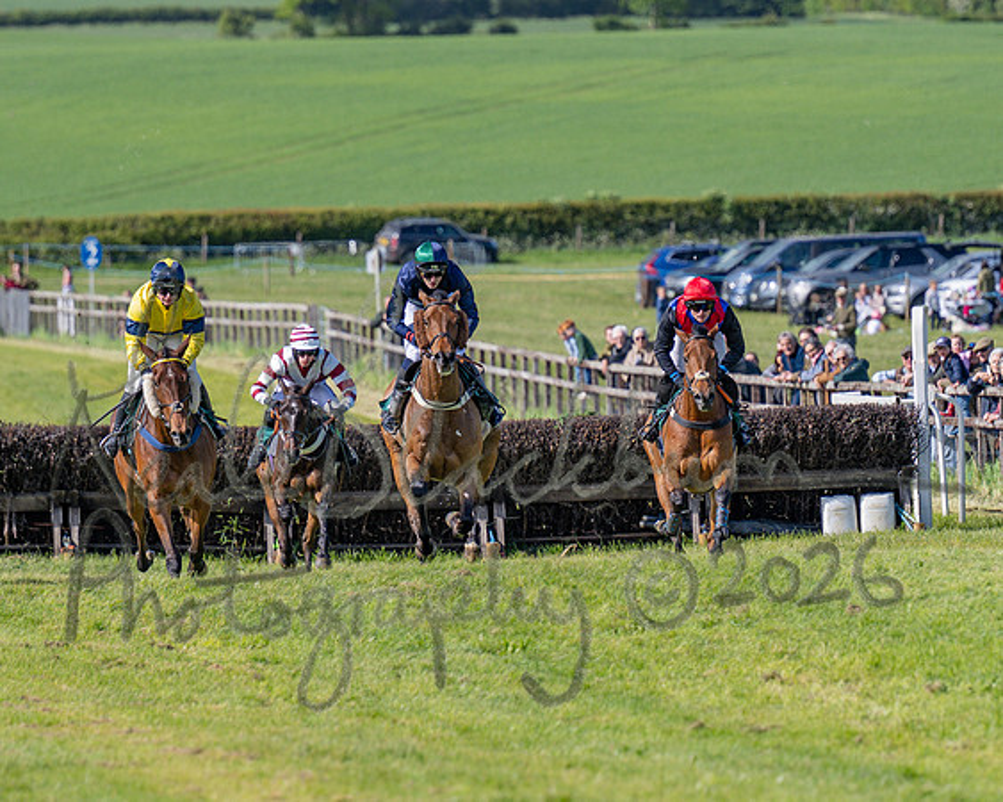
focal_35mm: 404
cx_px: 454
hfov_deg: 4.8
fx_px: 11994
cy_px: 425
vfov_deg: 3.8
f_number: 2.8
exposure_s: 1/2000
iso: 100
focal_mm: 160
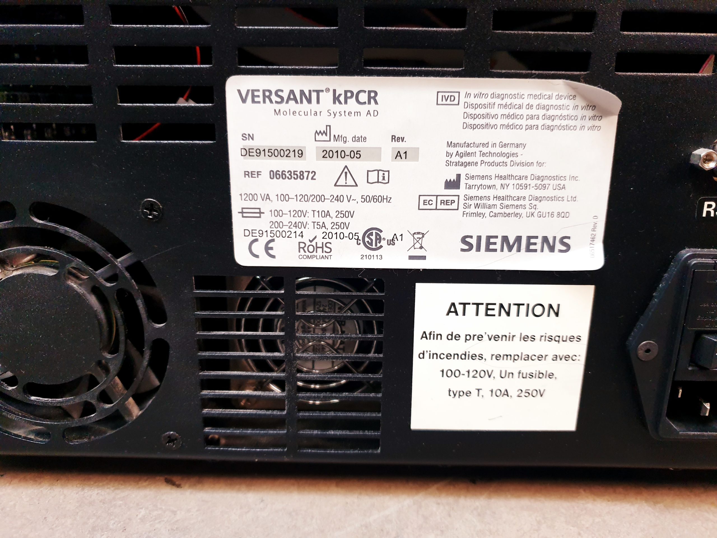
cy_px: 269
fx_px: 539
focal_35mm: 26
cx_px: 358
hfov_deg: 67.3
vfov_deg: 53.1
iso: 250
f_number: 1.5
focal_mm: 4.3
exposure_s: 1/50
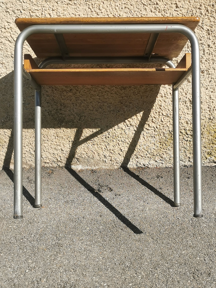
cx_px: 108
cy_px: 144
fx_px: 399
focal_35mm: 48
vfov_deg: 39.7
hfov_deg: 30.3
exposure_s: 1/3049
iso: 50
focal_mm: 5.58
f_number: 1.8
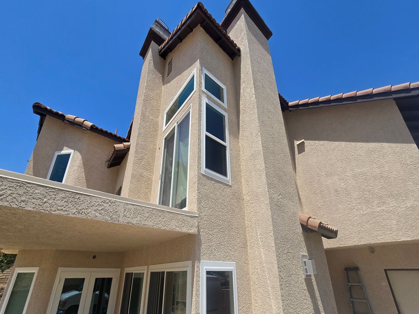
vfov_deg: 89.9
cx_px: 210
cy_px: 157
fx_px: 157
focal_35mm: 13
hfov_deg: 106.2
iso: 50
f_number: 2.2
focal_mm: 2.2
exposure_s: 1/2635
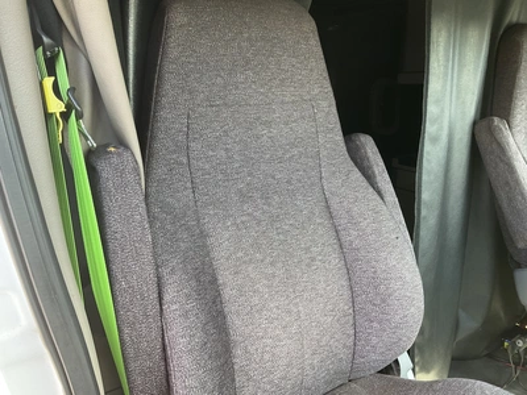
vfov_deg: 48.2
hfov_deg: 61.7
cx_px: 264
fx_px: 442
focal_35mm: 29
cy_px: 198
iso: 64
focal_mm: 3
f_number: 1.8
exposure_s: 1/122
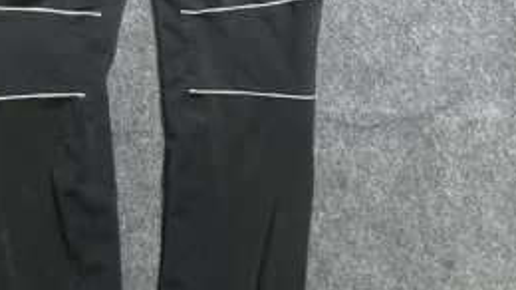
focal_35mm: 58
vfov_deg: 20.2
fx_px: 793
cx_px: 149
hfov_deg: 35.5
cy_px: 11
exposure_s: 1/33
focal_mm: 5.7
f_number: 1.5
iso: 500
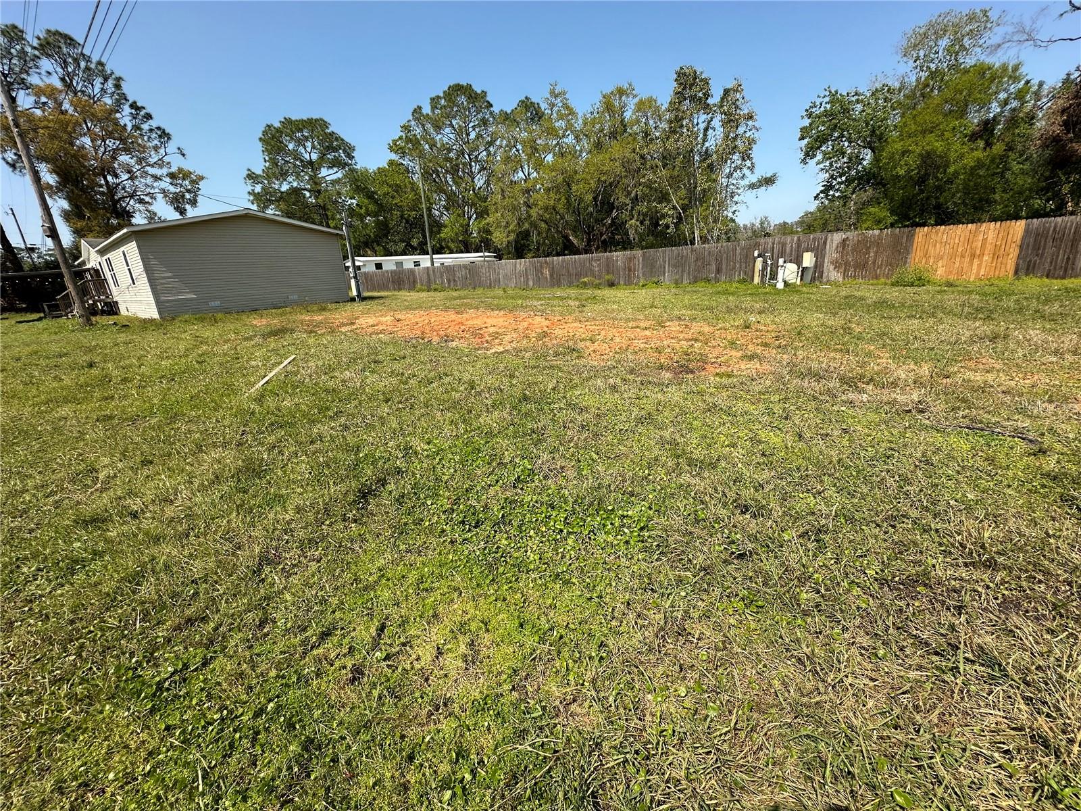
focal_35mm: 14
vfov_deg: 85.7
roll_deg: +3.7
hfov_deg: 102.1
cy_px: 406
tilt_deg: -16.9
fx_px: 437
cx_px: 540
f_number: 2.2
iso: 50
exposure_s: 1/1511
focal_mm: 2.22
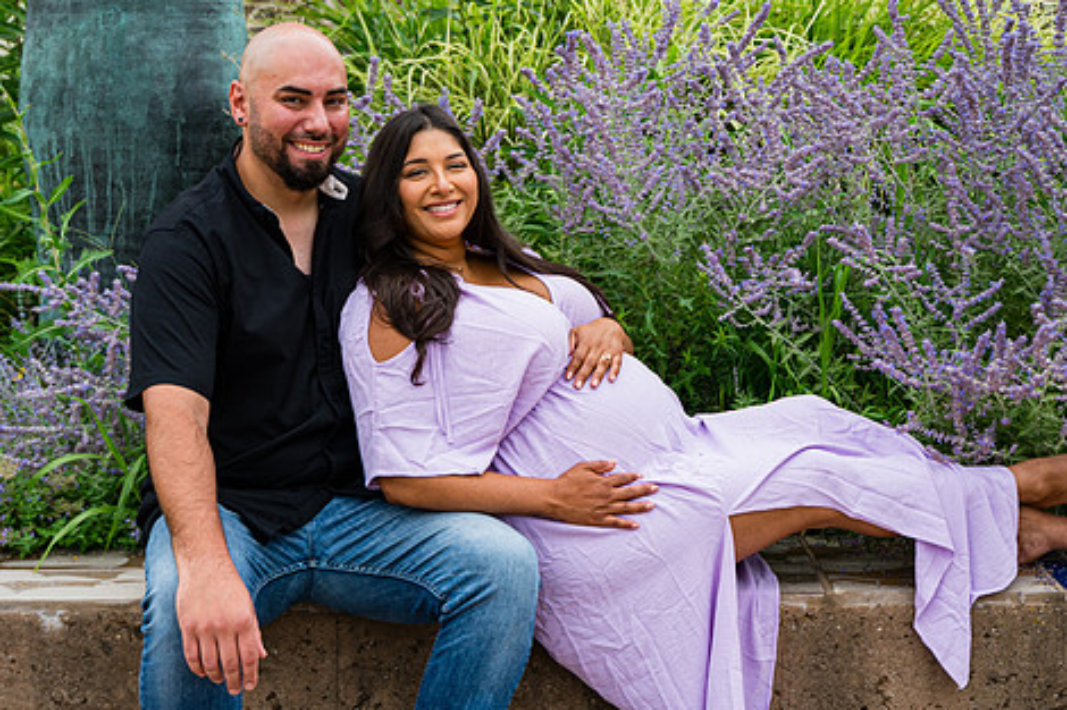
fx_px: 1600
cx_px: 506
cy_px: 254
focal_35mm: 54
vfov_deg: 24.9
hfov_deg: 36.9
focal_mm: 41
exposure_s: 1/1250
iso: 400
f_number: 4
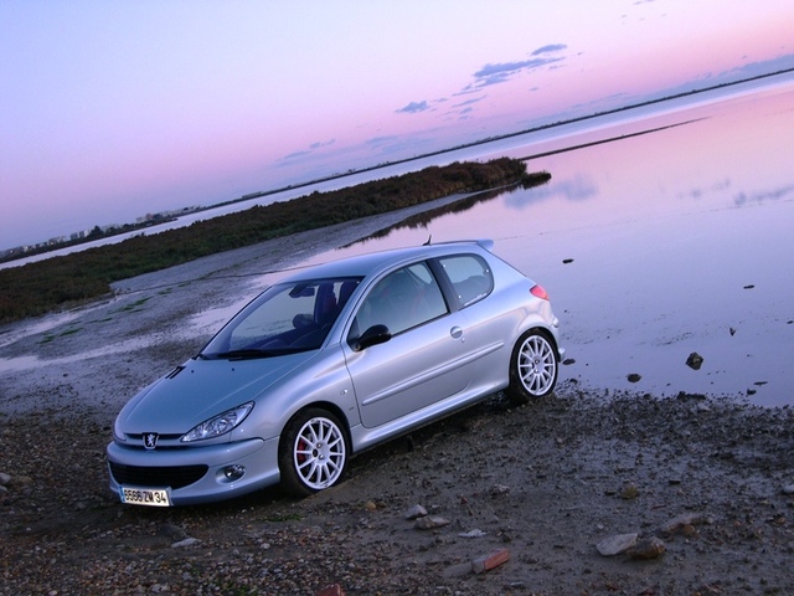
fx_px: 1307
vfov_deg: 25.7
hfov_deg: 33.8
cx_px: 397
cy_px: 298
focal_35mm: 57
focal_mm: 12.2
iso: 110
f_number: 3.4
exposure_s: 1/30
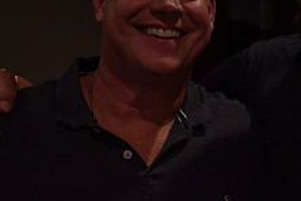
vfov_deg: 11.1
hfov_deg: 16.5
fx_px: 1028
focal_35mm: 123
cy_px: 47
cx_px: 263
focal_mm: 47
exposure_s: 1/160
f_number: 6.3
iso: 2500
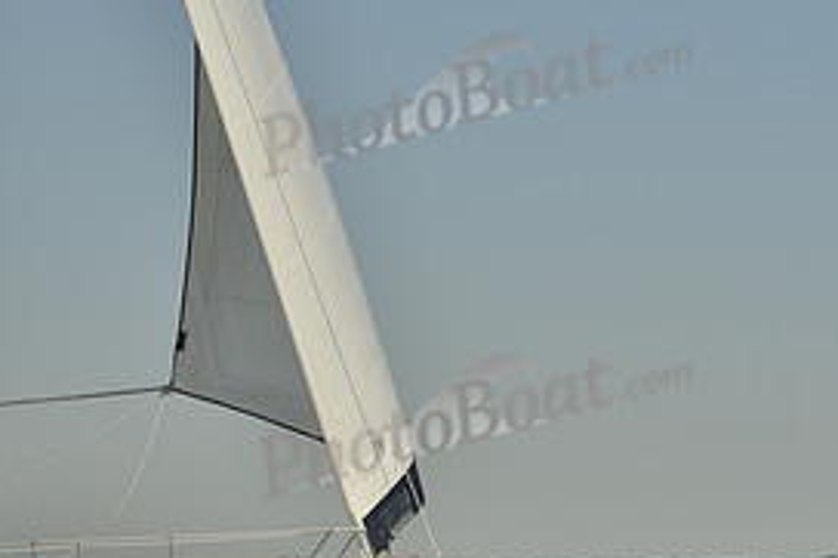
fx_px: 3722
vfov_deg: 8.6
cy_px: 301
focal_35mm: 160
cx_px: 102
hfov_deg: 12.8
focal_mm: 75
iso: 200
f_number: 7.1
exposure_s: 1/800
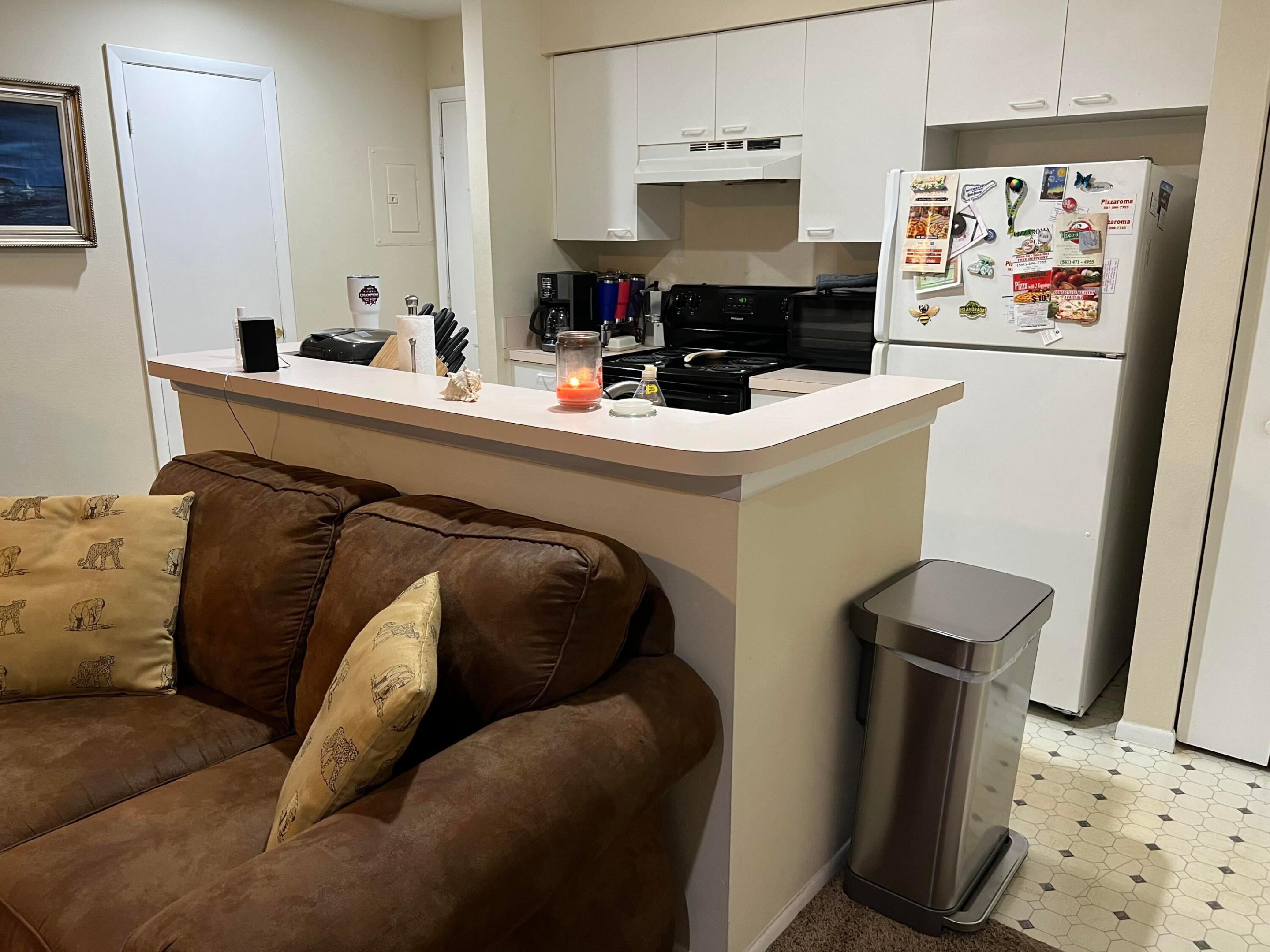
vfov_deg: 53.1
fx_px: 954
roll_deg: -0.1
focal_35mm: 26
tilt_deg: -14.3
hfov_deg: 67.3
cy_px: 476
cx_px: 635
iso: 160
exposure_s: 1/60
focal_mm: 5.7
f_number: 1.5
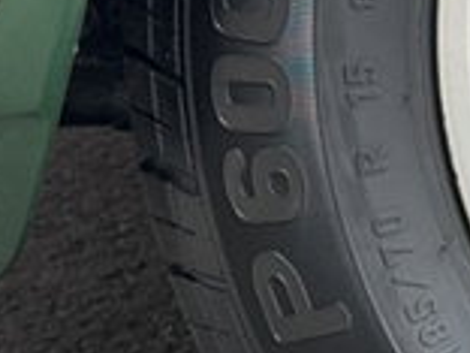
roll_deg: -2.1
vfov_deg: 6.3
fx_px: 3204
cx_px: 1088
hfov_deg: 7.8
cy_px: 0
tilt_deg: -17.6
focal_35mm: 236
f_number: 1.78
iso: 64
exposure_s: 1/160
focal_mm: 6.76
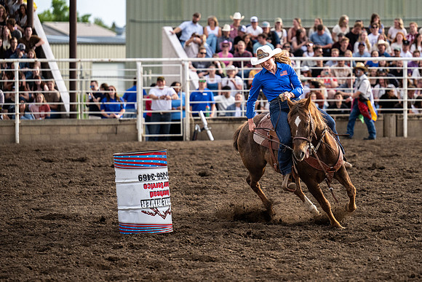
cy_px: 105
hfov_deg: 11.5
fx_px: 2089
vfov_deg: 7.7
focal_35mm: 178
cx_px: 268
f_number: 2.8
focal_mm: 135
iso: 1250
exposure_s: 1/8000
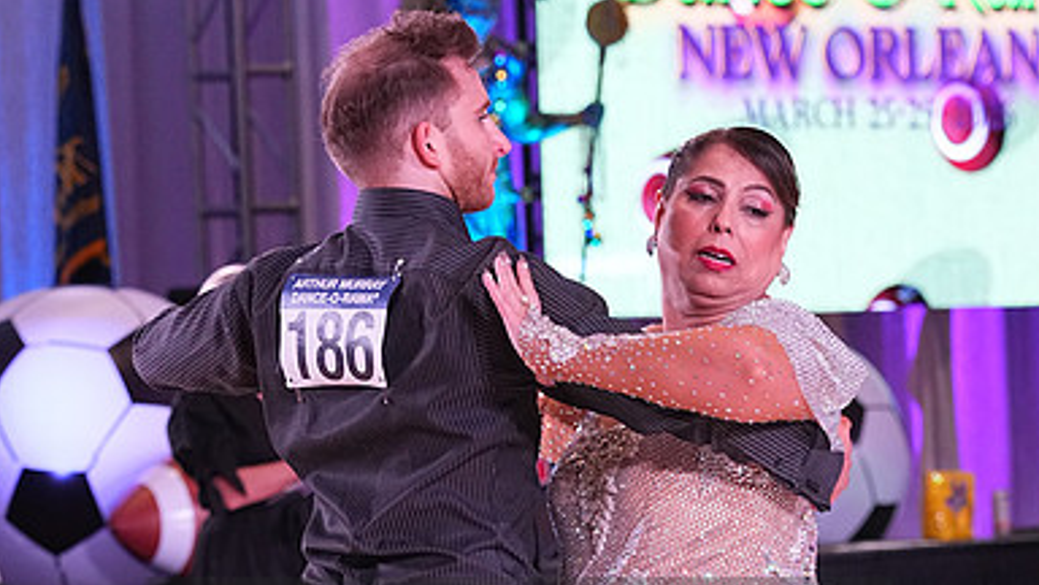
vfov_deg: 4.9
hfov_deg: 8.7
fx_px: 6805
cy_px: 669
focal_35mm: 247
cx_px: 521
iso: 3200
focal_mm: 104
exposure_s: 1/320
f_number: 5.6
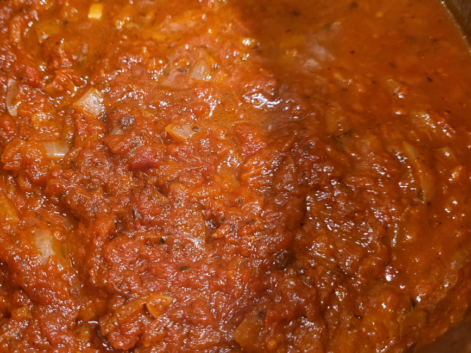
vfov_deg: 39.6
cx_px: 156
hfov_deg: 50.4
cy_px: 168
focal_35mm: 36
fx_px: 490
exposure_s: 1/50
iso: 400
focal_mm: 5.4
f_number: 1.8
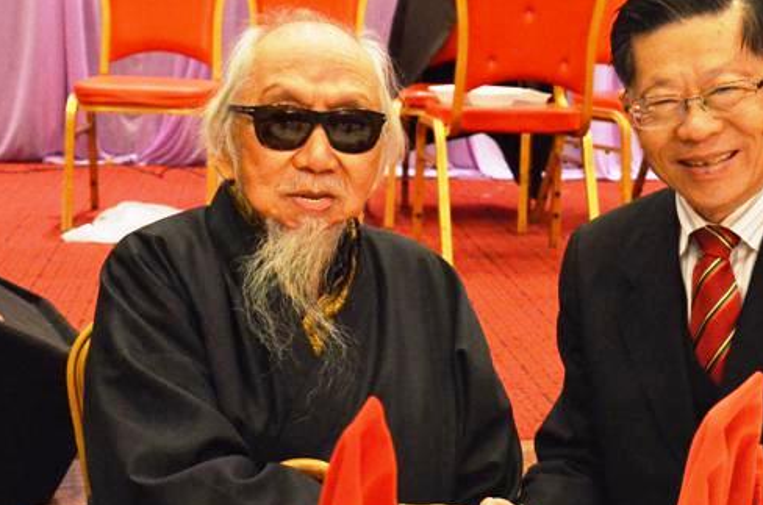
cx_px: 493
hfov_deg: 33.8
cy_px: 279
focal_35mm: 59
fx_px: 1248
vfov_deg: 22.9
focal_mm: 30
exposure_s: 1/125
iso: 5000
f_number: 5.6
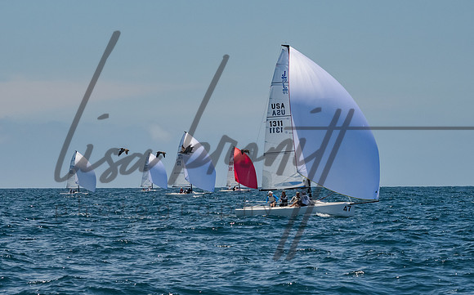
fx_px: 2950
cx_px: 257
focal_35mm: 229
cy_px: 158
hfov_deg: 9.2
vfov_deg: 5.7
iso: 640
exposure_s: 1/1600
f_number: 14
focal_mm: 125
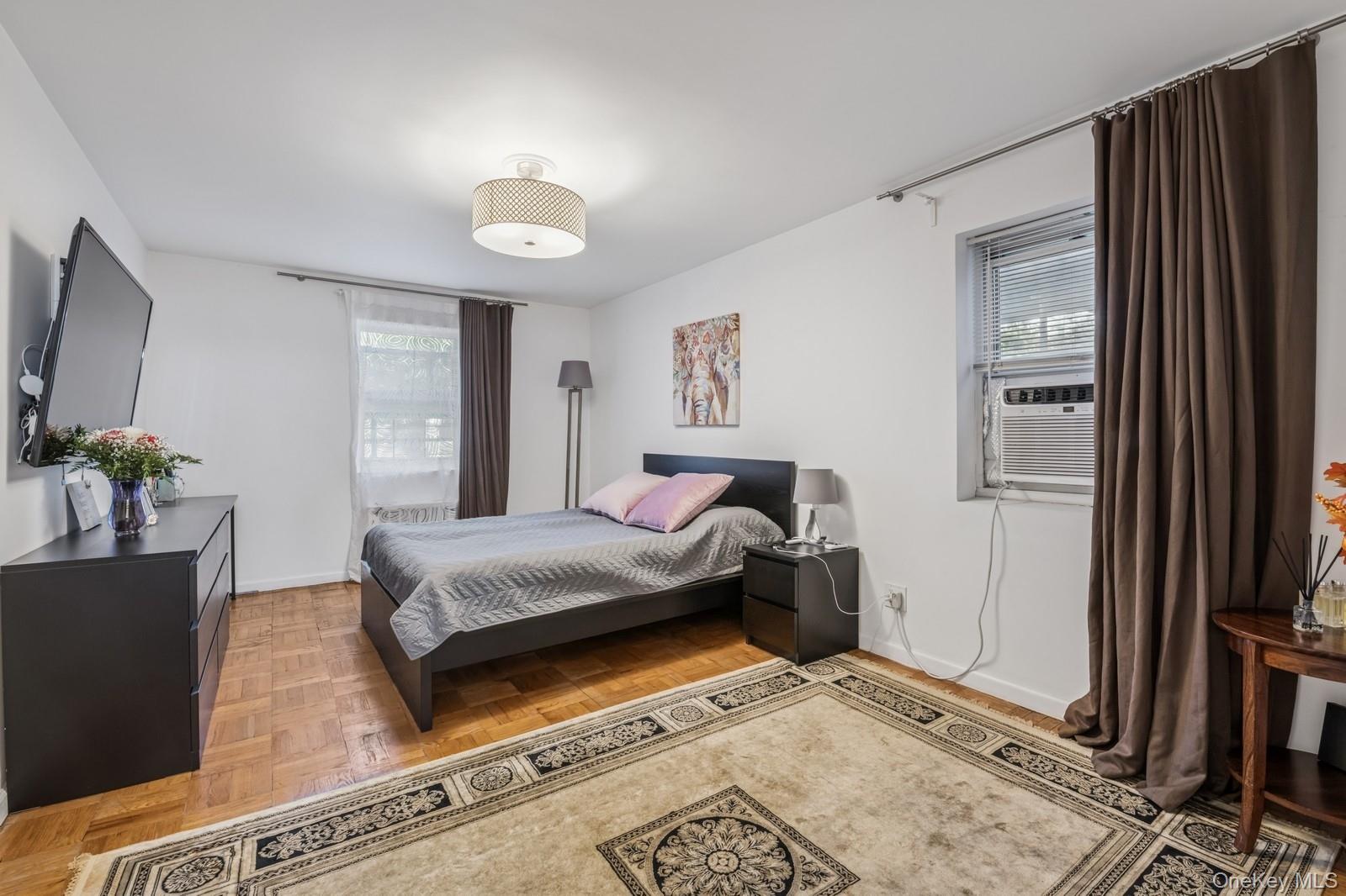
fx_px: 561
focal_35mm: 15
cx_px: 673
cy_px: 448
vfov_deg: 77.3
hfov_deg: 100.4
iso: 640
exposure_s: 1/5
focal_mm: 15
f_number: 14
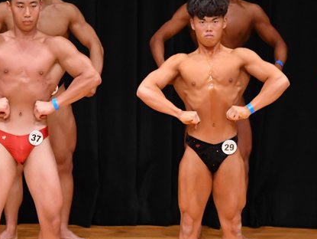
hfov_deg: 3.9
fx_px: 4684
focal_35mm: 511
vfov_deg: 2.9
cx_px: 45
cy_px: 141
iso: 4000
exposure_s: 1/400
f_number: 5.6
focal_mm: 190
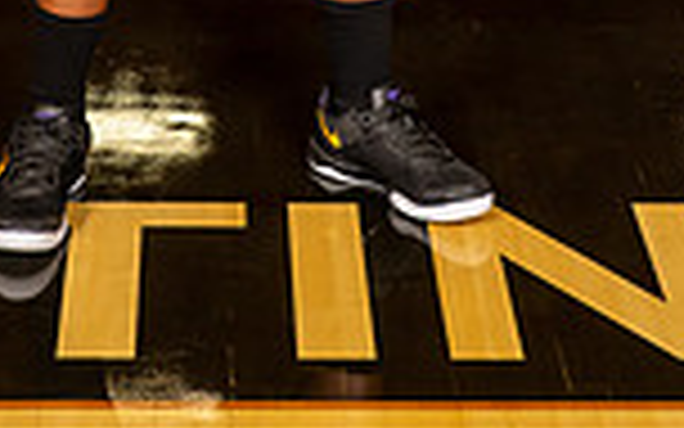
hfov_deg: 12.4
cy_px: -527
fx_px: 3150
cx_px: 266
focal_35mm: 169
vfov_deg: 7.4
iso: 640
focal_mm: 56
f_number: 7.1
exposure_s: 1/400
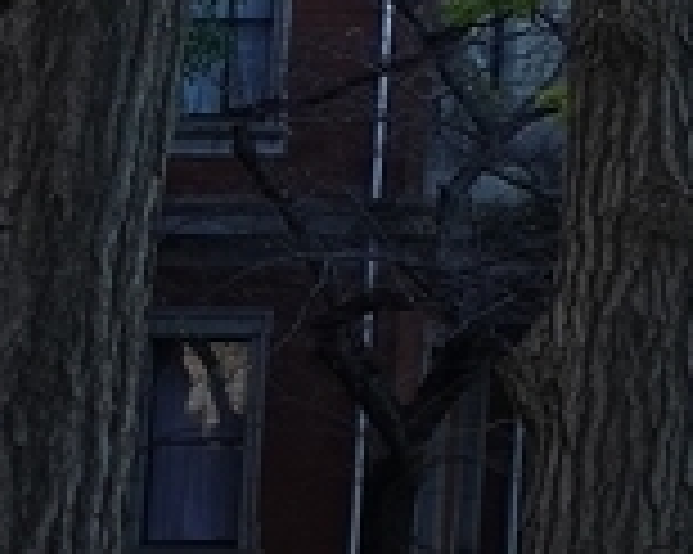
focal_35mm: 220
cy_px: -284
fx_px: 4509
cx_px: 2128
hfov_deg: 7.6
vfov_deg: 6.9
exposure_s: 1/250
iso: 100
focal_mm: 11.03
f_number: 2.8
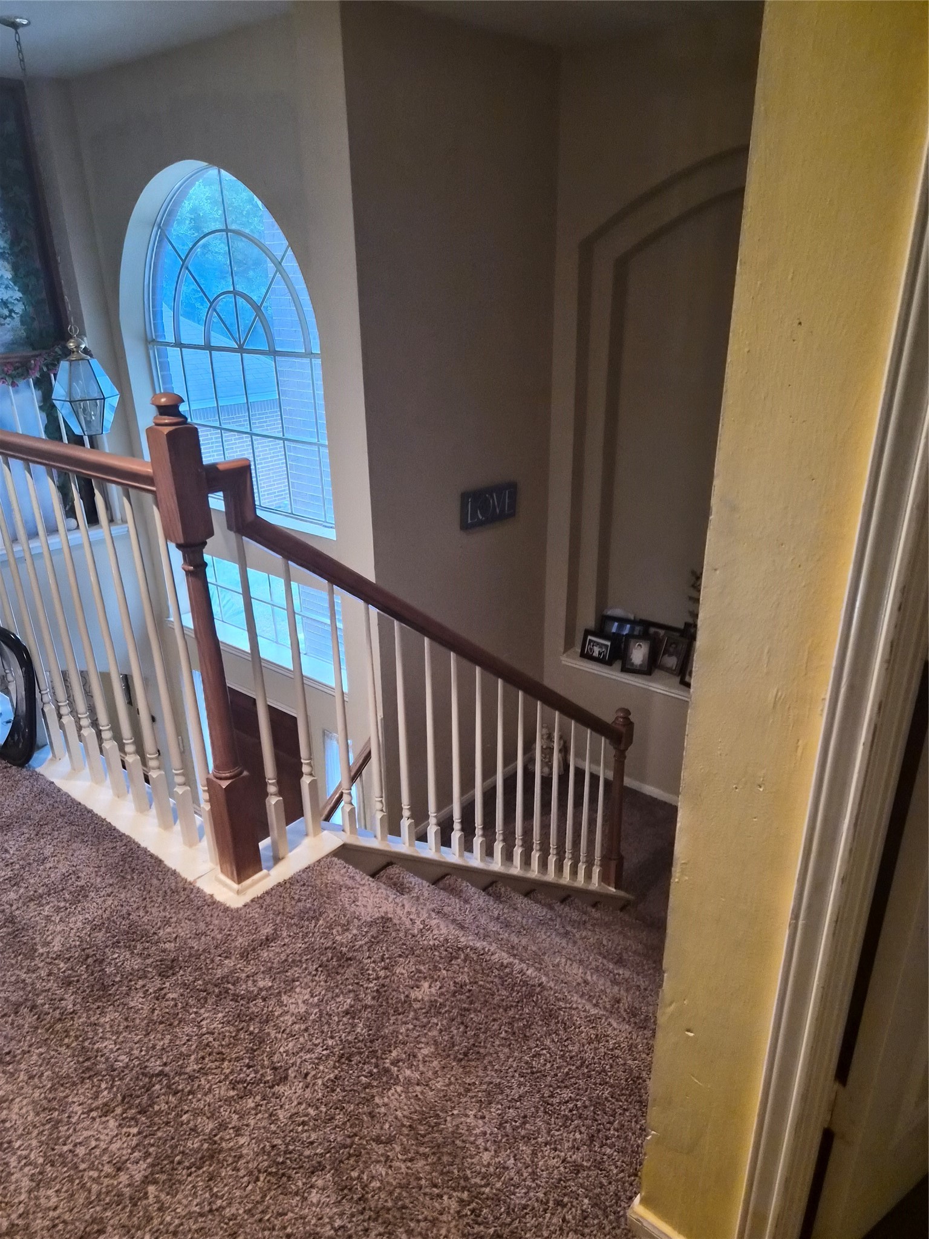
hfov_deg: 58.9
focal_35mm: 23
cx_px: 464
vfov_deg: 73.9
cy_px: 620
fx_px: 823
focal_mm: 5.4
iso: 1000
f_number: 1.8
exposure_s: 1/120
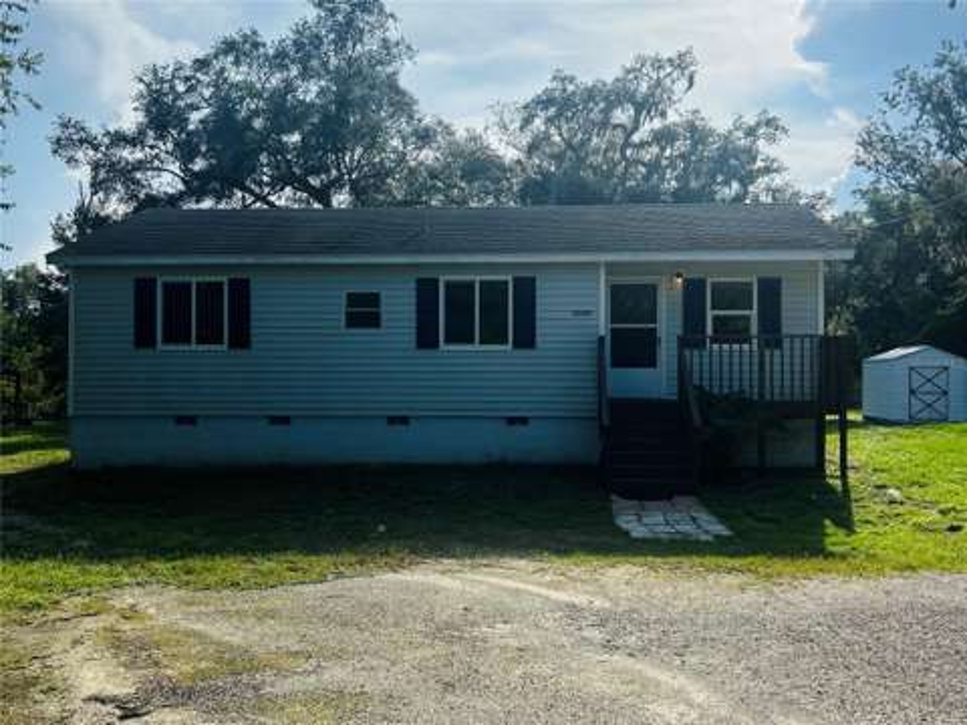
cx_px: 484
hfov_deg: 67.3
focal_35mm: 26
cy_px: 362
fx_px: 726
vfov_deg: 53.1
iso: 50
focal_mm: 5.7
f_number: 1.5
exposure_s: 1/6579
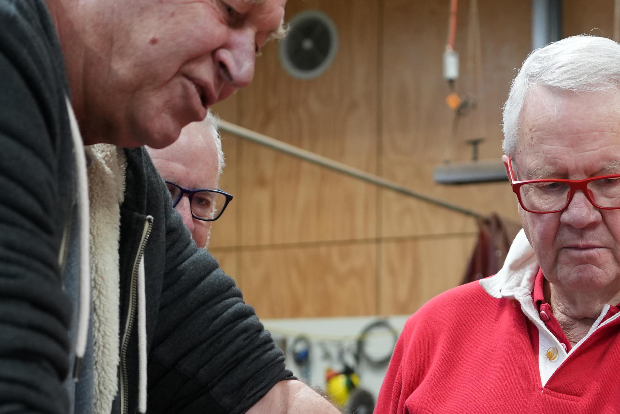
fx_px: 1464
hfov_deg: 23.7
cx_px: 445
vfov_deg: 15.9
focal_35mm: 85
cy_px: 377
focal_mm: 33
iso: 1250
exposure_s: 1/100
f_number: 3.2
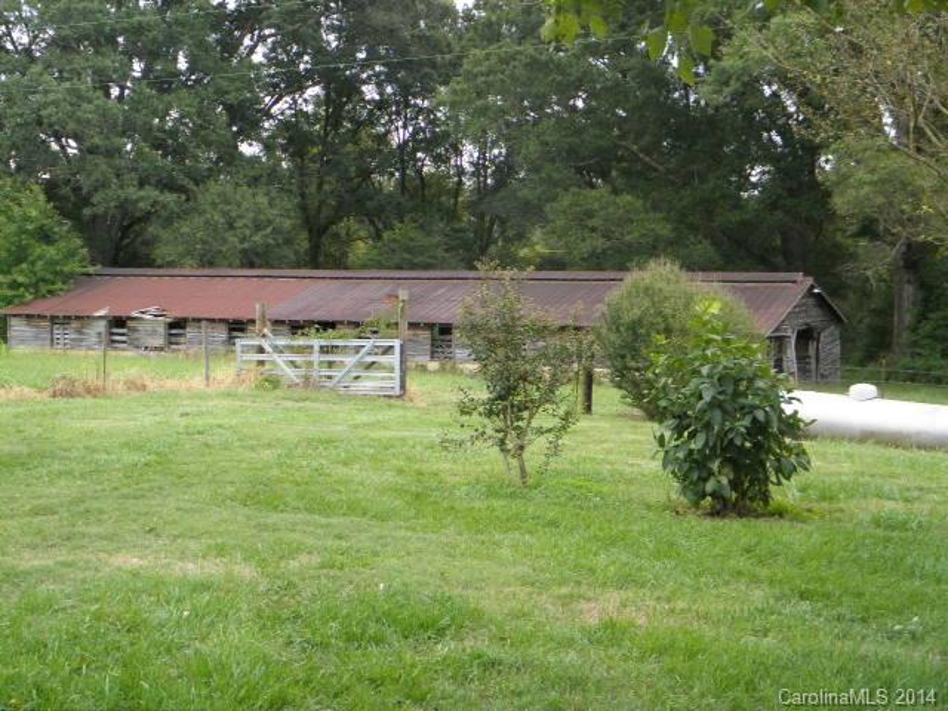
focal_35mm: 54
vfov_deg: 27.0
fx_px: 1479
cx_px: 474
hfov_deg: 35.5
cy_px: 356
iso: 200
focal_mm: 9.7
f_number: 4.1
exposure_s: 1/50
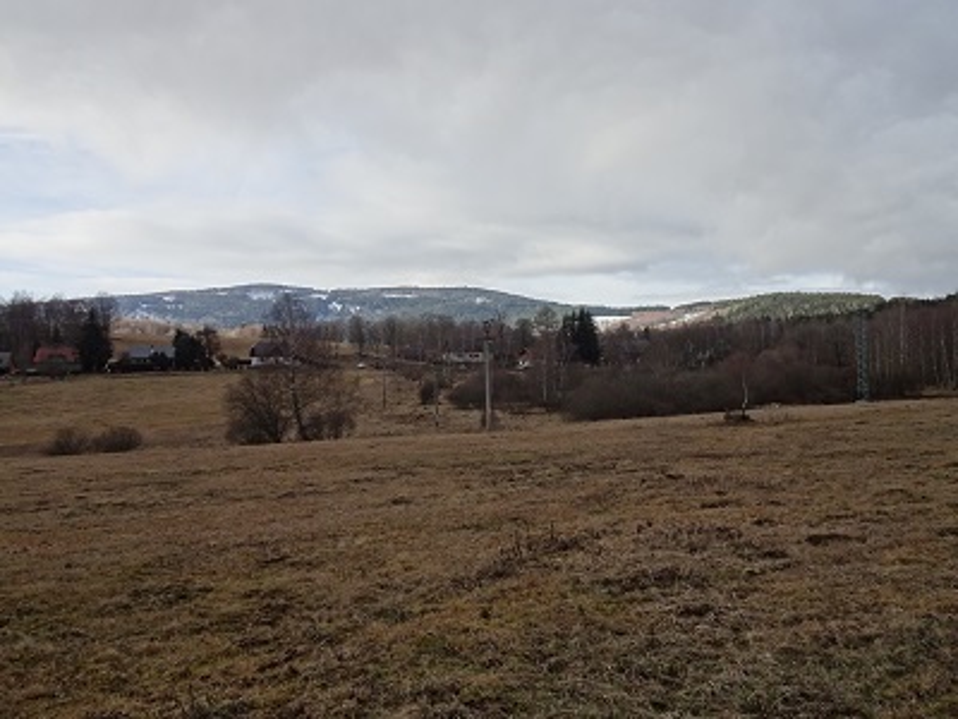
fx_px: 858
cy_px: 360
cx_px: 479
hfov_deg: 58.4
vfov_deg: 45.4
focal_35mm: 31
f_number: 4
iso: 80
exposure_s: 1/250
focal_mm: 5.26
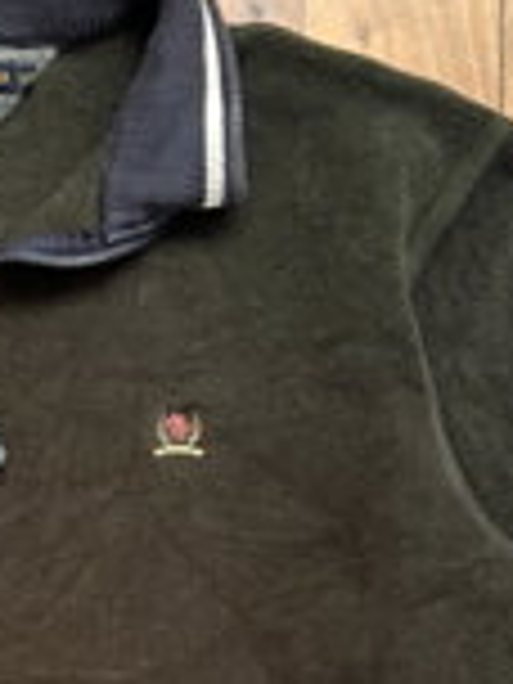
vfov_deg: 20.4
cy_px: 785
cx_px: -32
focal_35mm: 91
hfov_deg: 15.8
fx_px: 1798
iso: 80
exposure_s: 1/121
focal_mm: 5.96
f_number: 1.6
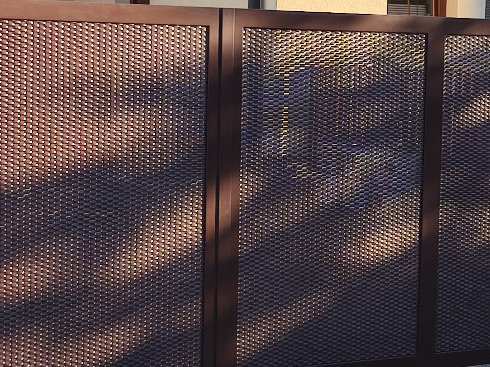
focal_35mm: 110
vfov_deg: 13.5
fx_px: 1557
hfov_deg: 17.8
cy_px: 190
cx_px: 367
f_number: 1.7
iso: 80
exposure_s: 1/928
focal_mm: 5.35
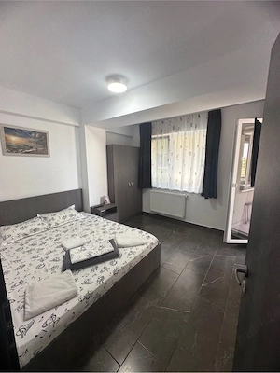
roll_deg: -0.1
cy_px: 186
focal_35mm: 14
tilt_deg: -9.2
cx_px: 140
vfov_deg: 102.1
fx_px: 151
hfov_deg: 85.7
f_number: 2.2
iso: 80
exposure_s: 1/100
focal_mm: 2.22
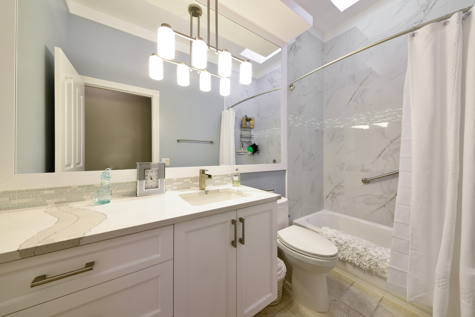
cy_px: 158
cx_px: 238
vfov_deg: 90.0
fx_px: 158
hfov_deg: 112.6
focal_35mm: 12
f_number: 8
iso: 200
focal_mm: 12
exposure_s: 1/5
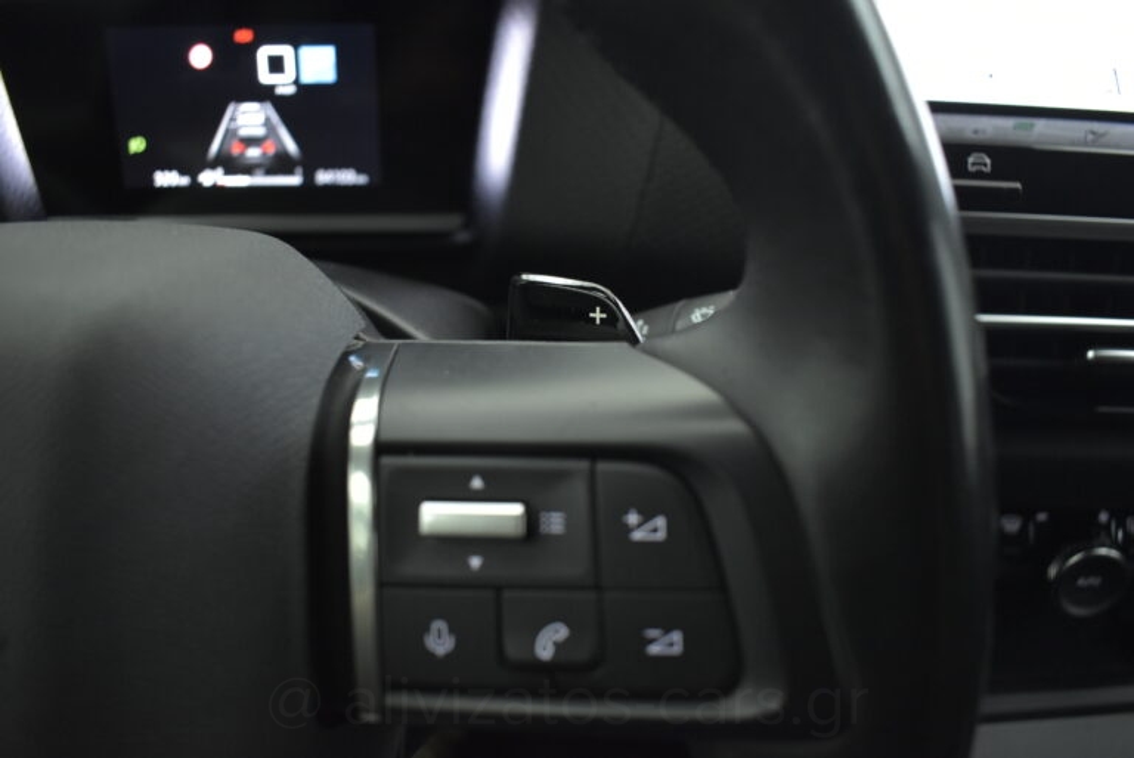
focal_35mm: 27
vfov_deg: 48.0
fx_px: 851
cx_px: 567
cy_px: 379
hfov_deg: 67.4
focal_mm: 18
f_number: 3.5
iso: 1600
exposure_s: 1/60
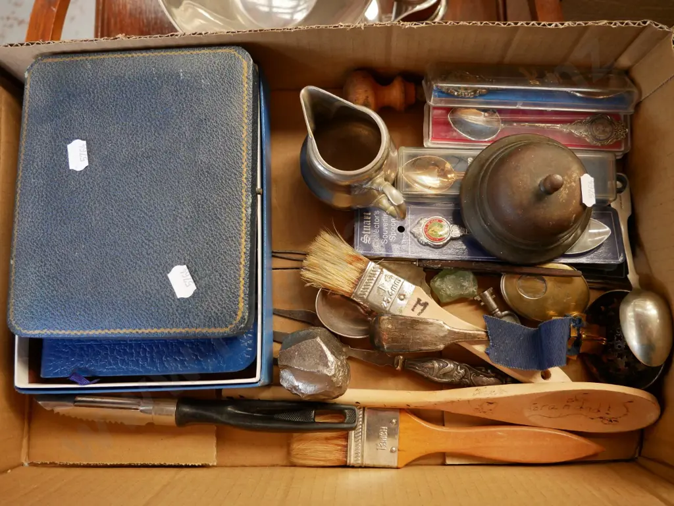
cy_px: 253
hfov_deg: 60.0
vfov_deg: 46.8
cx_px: 337
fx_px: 584
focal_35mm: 30
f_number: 4
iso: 1600
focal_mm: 15
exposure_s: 1/60
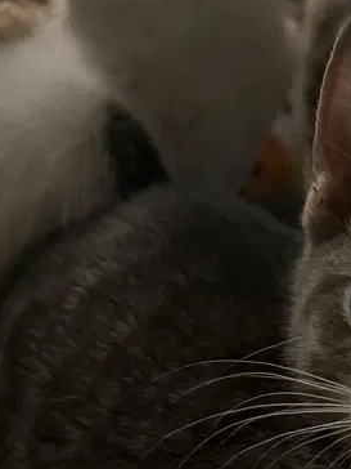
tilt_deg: -44.6
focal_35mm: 66
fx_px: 892
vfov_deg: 29.0
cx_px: 352
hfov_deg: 21.5
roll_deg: -21.0
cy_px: 341
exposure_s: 1/24
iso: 1600
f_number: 1.78
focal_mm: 6.76
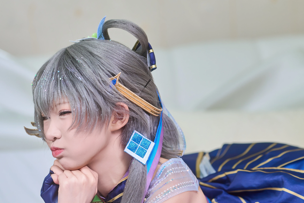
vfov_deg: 10.0
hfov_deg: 15.0
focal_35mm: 137
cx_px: 166
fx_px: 1157
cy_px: 145
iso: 100
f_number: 2
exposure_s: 1/160
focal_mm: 67
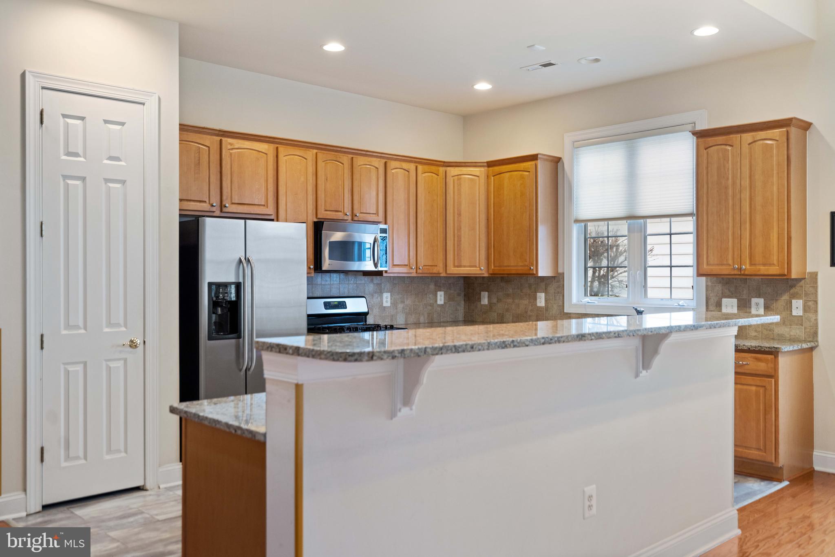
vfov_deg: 41.1
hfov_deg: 58.7
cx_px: 418
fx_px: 742
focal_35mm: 32
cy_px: 278
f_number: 4
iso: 320
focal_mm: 32
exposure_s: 1/30
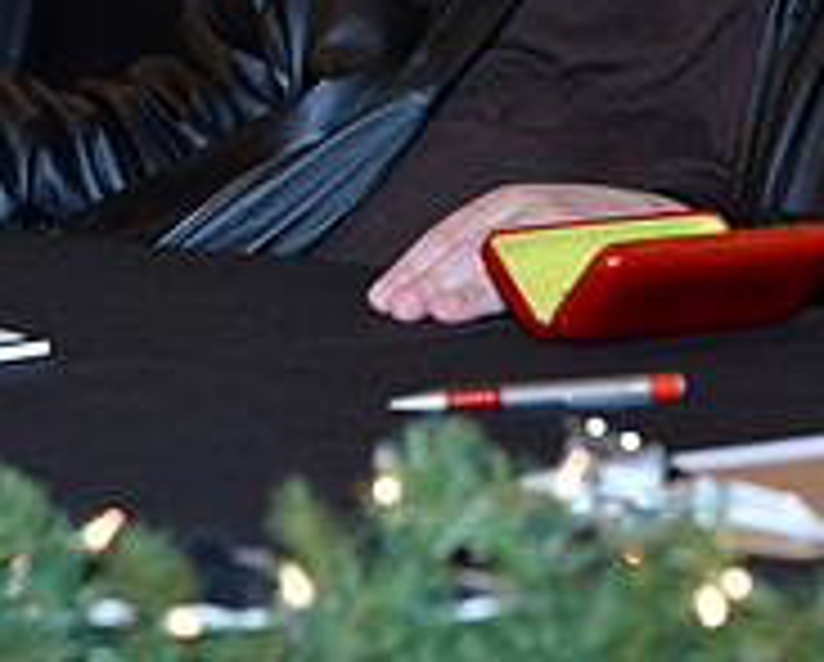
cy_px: -164
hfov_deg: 5.4
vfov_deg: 4.3
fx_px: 8696
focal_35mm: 356
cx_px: 797
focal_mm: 120
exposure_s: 1/250
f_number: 4.5
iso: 2500
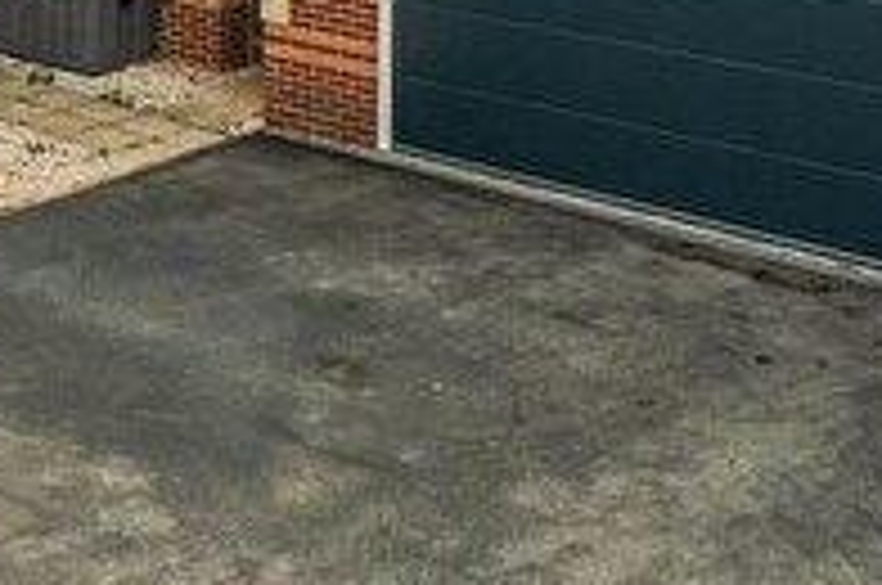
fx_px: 1834
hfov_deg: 26.7
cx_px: 212
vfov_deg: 16.0
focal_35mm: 75
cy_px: -382
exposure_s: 1/640
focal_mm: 14
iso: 400
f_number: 8
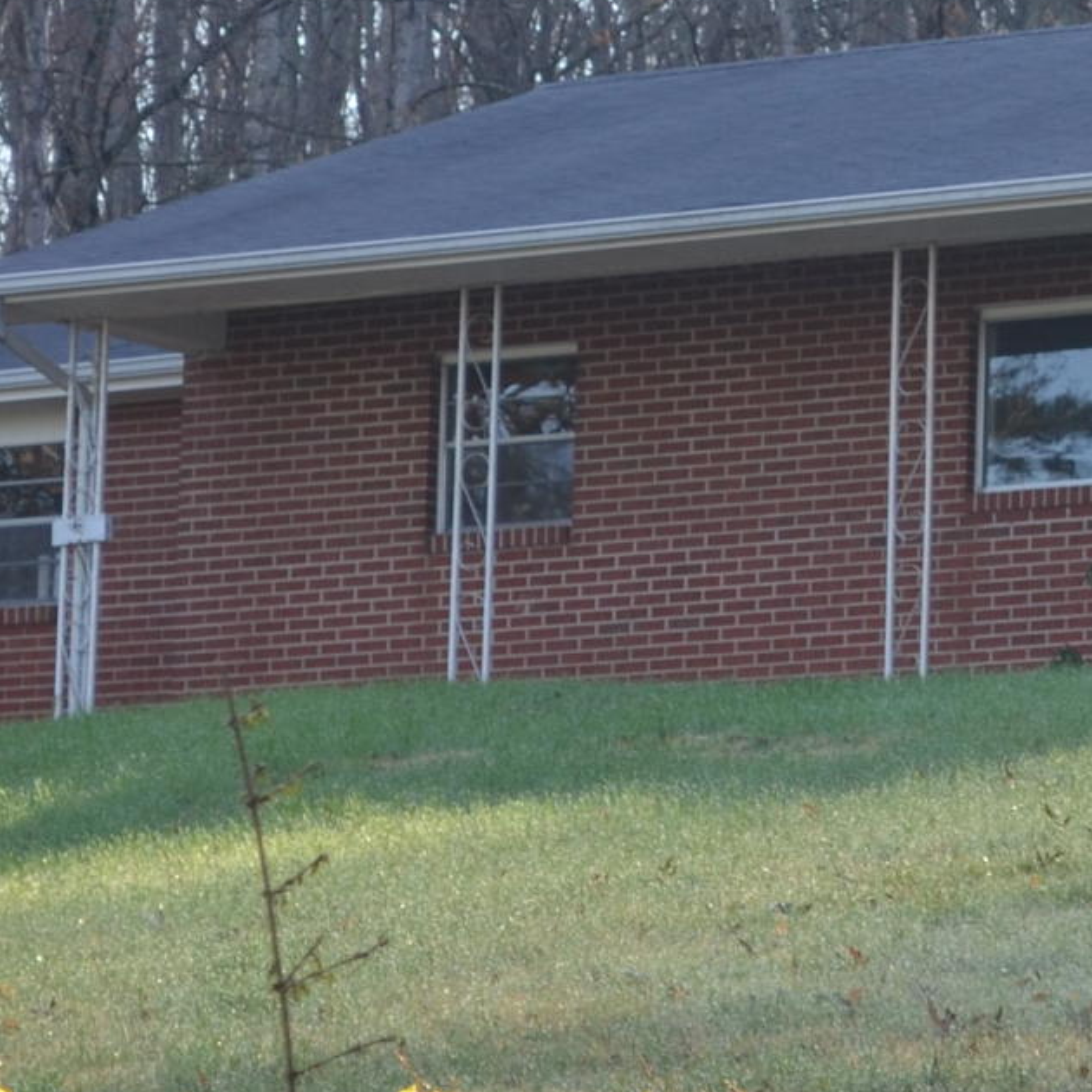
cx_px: 1406
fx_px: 10386
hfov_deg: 6.0
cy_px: 406
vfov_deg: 6.0
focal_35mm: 291
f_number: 6.3
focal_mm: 48
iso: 200
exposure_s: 1/160
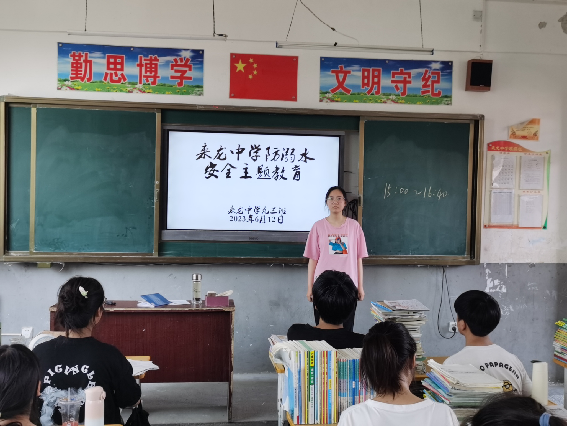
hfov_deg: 47.9
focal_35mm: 39
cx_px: 284
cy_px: 213
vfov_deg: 36.8
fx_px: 639
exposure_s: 1/105
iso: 50
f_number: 1.8
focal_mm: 5.58
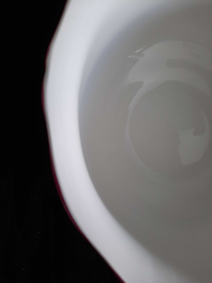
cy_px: 142
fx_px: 204
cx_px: 106
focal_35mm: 25
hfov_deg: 54.9
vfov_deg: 69.4
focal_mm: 4.6
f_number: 2
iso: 400
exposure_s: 1/50
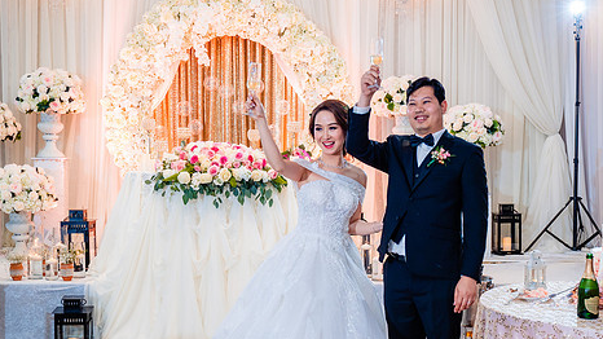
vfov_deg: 22.2
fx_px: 863
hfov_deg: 38.5
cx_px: 317
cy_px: 206
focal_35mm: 54
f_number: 3.5
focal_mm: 37
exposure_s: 1/160
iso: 800
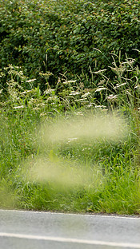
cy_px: 72
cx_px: -104
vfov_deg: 5.5
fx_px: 2612
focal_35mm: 395
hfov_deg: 3.1
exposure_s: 1/1000
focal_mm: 149
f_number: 3.2
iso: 160
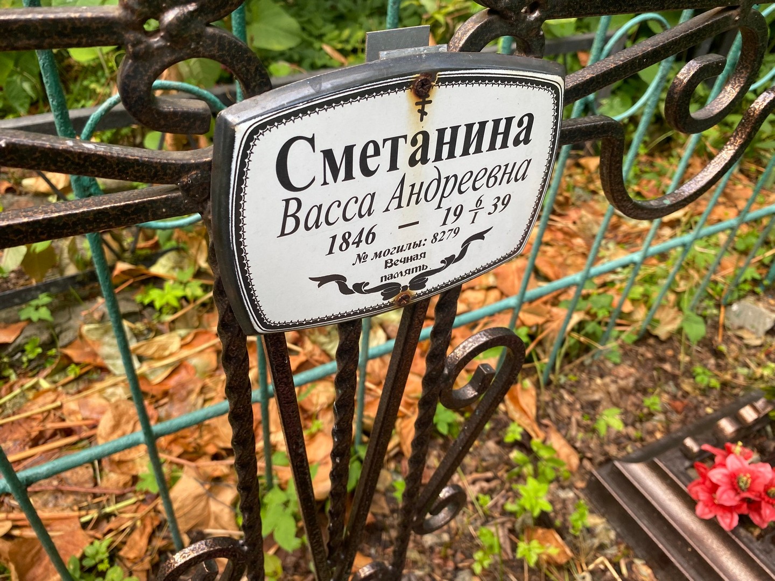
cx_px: 388
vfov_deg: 53.1
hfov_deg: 67.3
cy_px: 290
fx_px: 582
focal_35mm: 26
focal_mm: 4.25
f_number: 1.8
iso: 40
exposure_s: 1/122
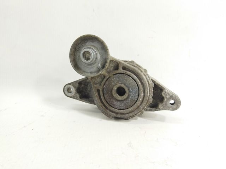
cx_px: 113
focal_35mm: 27
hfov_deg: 65.4
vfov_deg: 51.3
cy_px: 84
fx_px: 176
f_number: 1.79
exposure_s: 1/100
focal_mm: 4.71
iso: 141
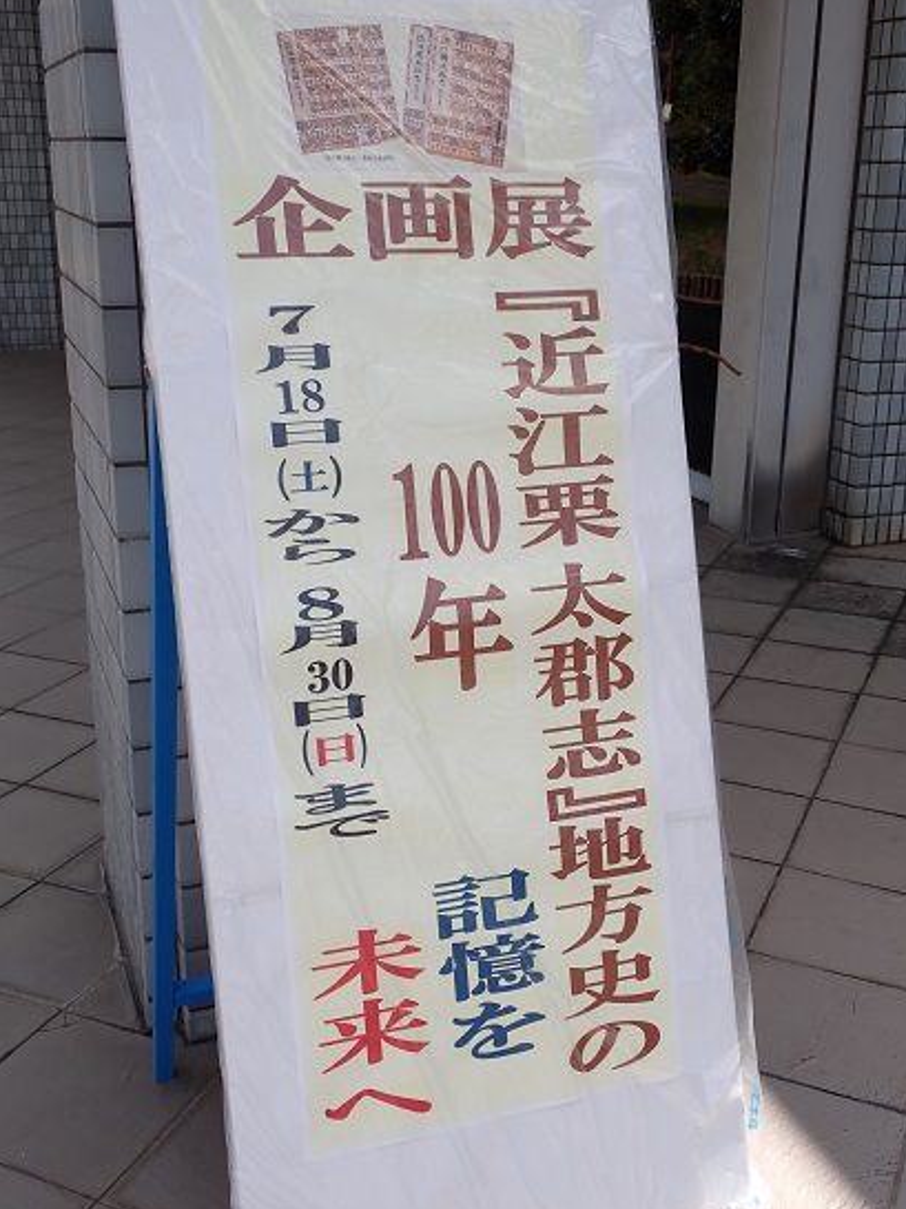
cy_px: 598
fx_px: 1362
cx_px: 459
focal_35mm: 39
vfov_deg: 47.9
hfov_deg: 36.8
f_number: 3.5
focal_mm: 6.83
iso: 100
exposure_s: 1/500
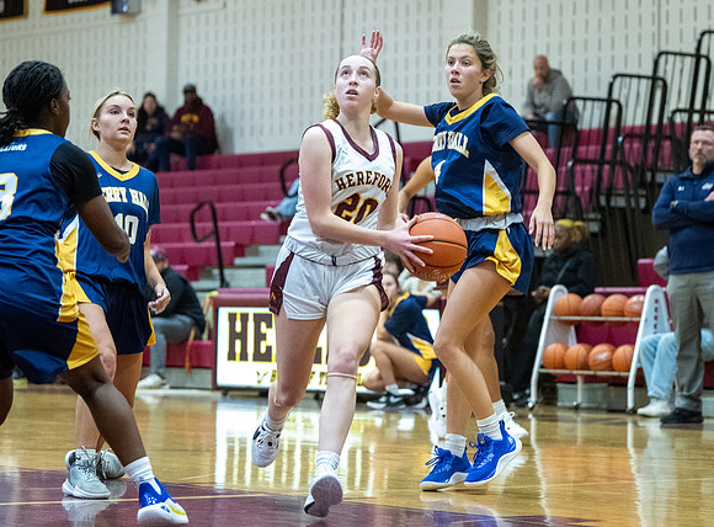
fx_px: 2748
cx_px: 389
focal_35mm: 134
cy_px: 171
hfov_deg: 14.8
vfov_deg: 10.9
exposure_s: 1/800
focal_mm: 78
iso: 6400
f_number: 2.8
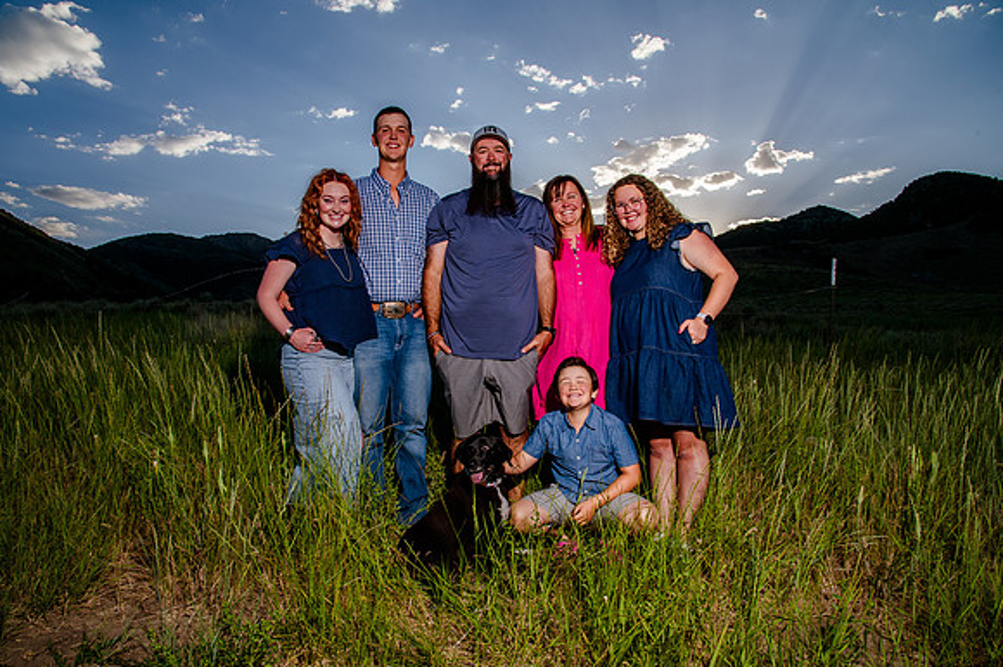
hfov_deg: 69.8
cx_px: 475
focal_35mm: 26
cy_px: 359
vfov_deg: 49.8
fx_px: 718
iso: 200
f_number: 11
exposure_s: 1/320
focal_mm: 24
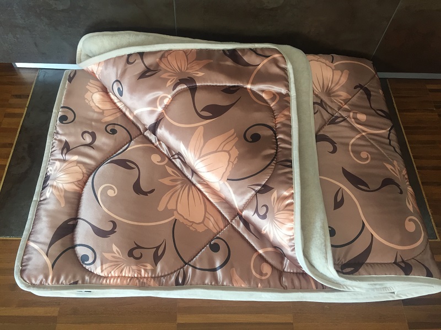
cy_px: 165
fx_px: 369
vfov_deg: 48.2
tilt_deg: -60.0
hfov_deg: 61.7
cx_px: 220
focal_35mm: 29
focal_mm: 4.15
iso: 100
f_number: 2.2
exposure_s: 1/33
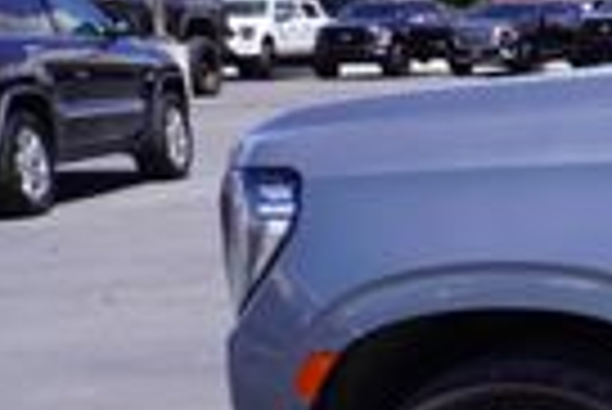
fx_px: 1923
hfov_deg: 13.6
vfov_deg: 12.1
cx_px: 1426
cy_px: 378
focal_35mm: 113
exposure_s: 1/125
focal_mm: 16
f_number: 9
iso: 100
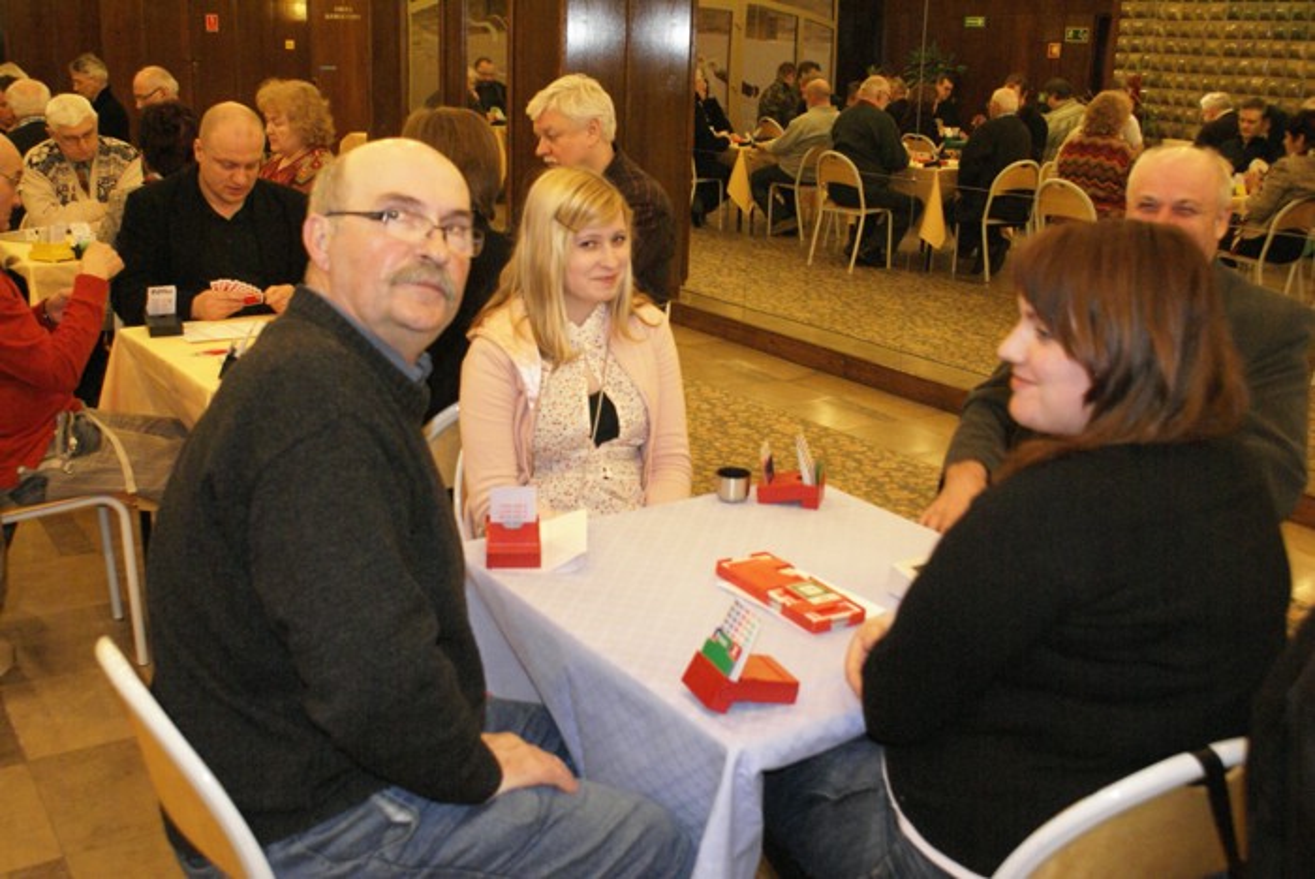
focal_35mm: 36
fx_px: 1316
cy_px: 440
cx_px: 658
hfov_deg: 53.1
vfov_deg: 36.9
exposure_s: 1/25
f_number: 4.5
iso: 1600
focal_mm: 24
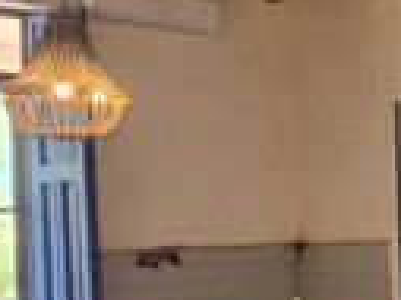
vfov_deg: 20.3
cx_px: 816
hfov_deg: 17.9
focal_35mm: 72
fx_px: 833
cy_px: 221
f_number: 1.9
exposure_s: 1/100
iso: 250
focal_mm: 2.2
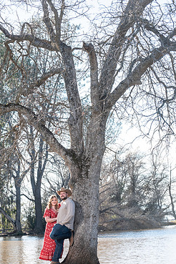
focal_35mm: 116
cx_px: 76
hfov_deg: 11.8
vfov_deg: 17.6
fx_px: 851
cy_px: 124
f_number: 5.6
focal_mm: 95
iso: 160
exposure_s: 1/250
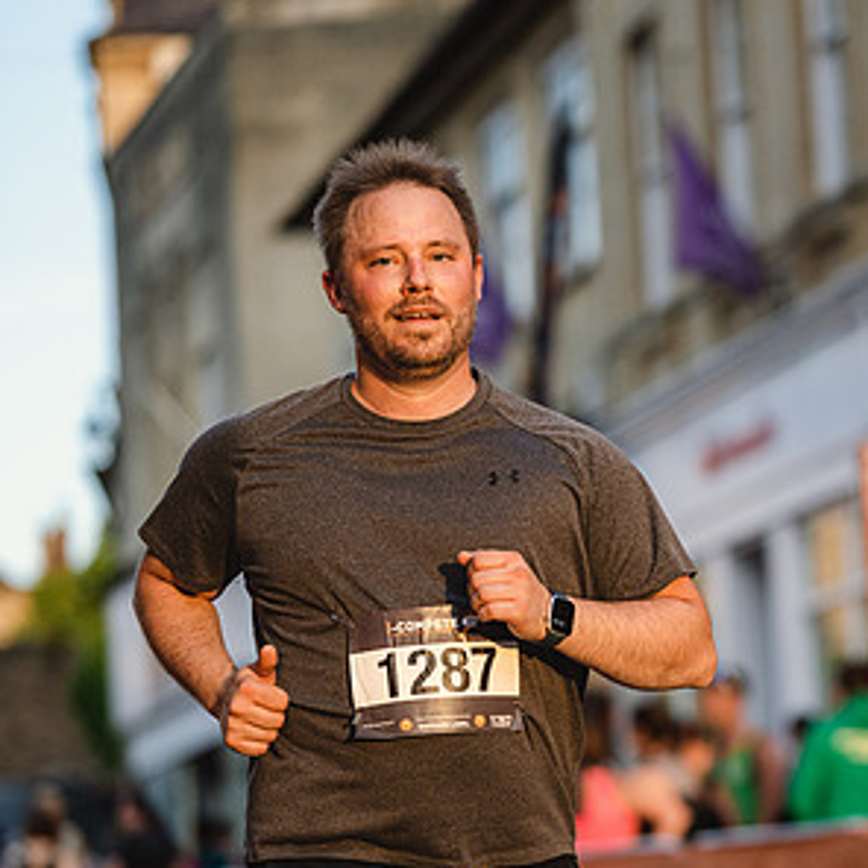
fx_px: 4766
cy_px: 623
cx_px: 784
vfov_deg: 10.4
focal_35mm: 168
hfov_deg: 10.4
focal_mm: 85
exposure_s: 1/3200
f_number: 2
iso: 640
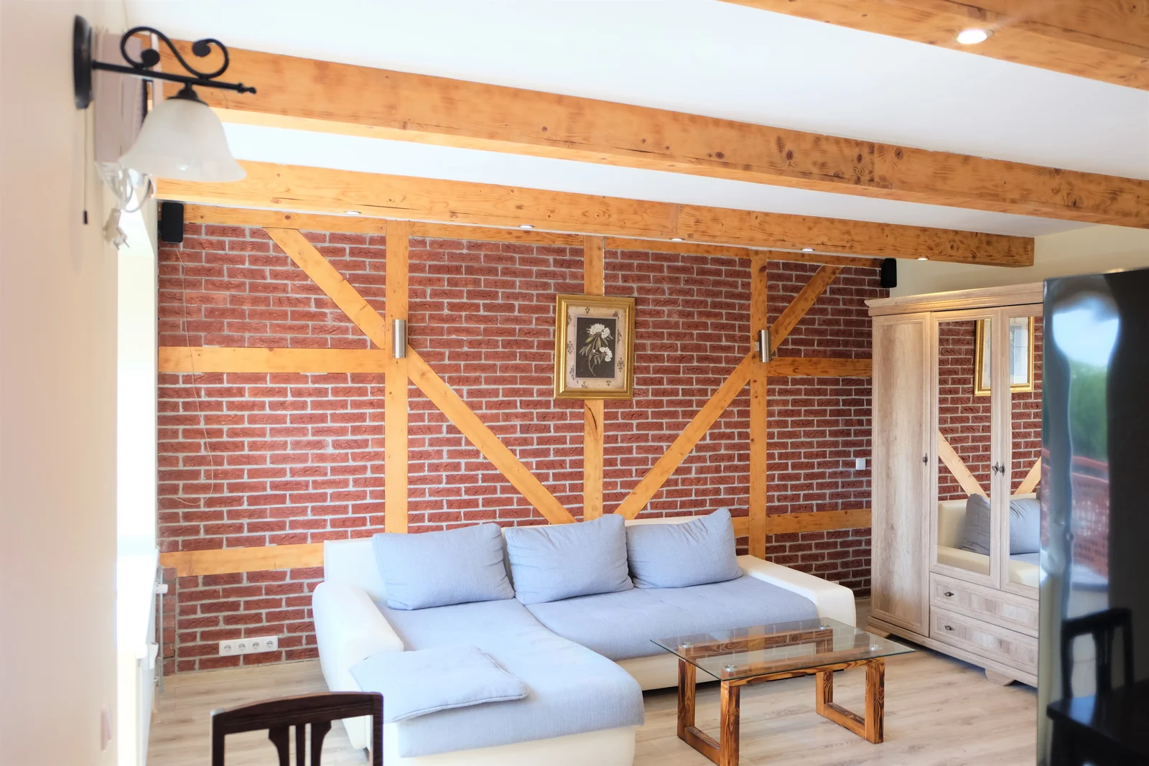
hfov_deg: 63.7
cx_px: 574
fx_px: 926
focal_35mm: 29
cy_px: 383
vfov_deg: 45.0
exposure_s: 1/45
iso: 400
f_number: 3.8
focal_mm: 19.2
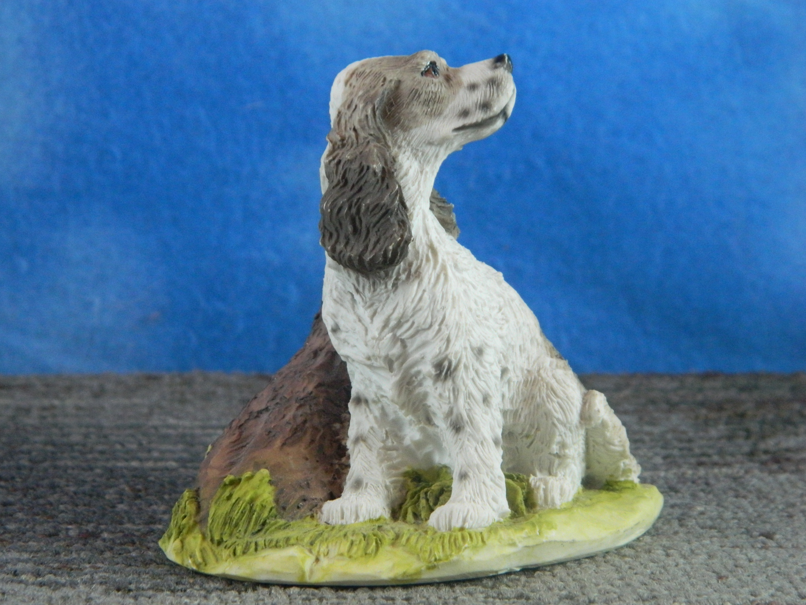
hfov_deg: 19.1
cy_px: 302
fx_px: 2398
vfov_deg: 14.4
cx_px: 403
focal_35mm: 103
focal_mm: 18.6
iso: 400
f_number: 4.5
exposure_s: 1/25
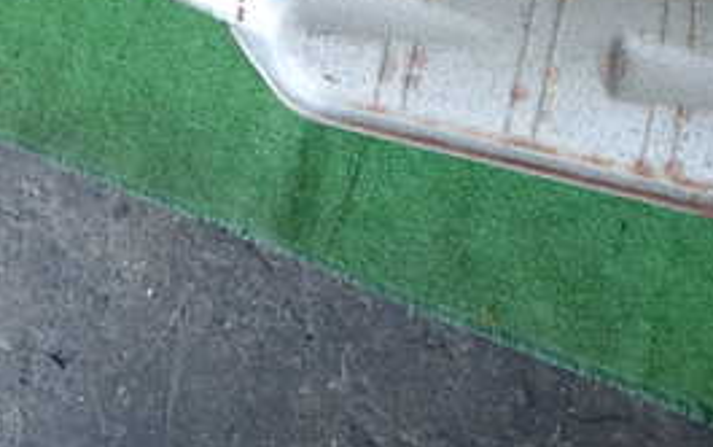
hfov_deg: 34.0
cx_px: 374
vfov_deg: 20.4
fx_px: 1167
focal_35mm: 60
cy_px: -81
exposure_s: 1/125
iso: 125
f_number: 2
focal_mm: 4.5
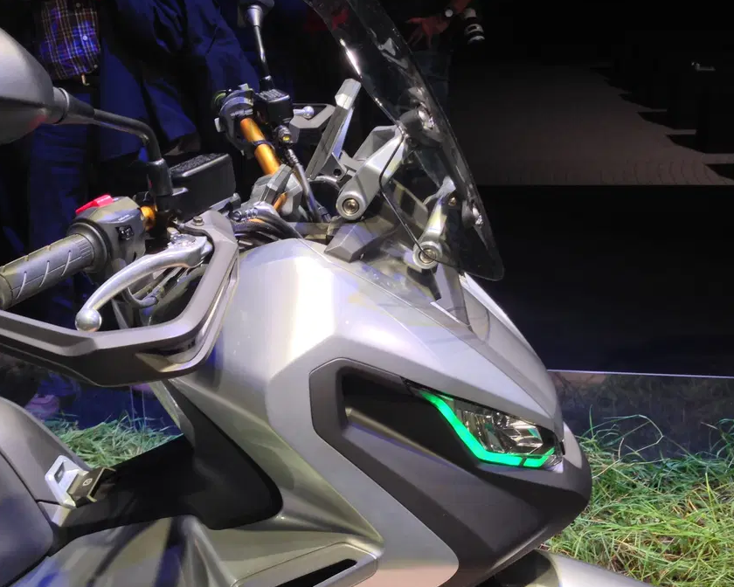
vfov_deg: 32.7
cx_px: 296
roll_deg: +2.7
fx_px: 999
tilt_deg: -20.6
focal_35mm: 46
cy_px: 270
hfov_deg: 40.2
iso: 64
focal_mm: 4.12
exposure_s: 1/20
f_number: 2.4
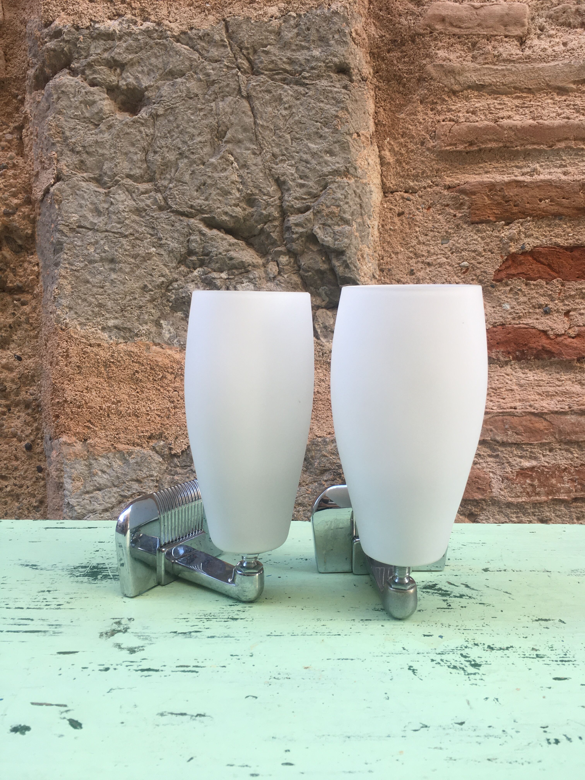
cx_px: 292
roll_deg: +0.3
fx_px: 653
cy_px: 390
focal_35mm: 29
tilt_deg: -3.0
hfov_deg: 48.2
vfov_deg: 61.7
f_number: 2.2
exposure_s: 1/100
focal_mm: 4.15
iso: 25
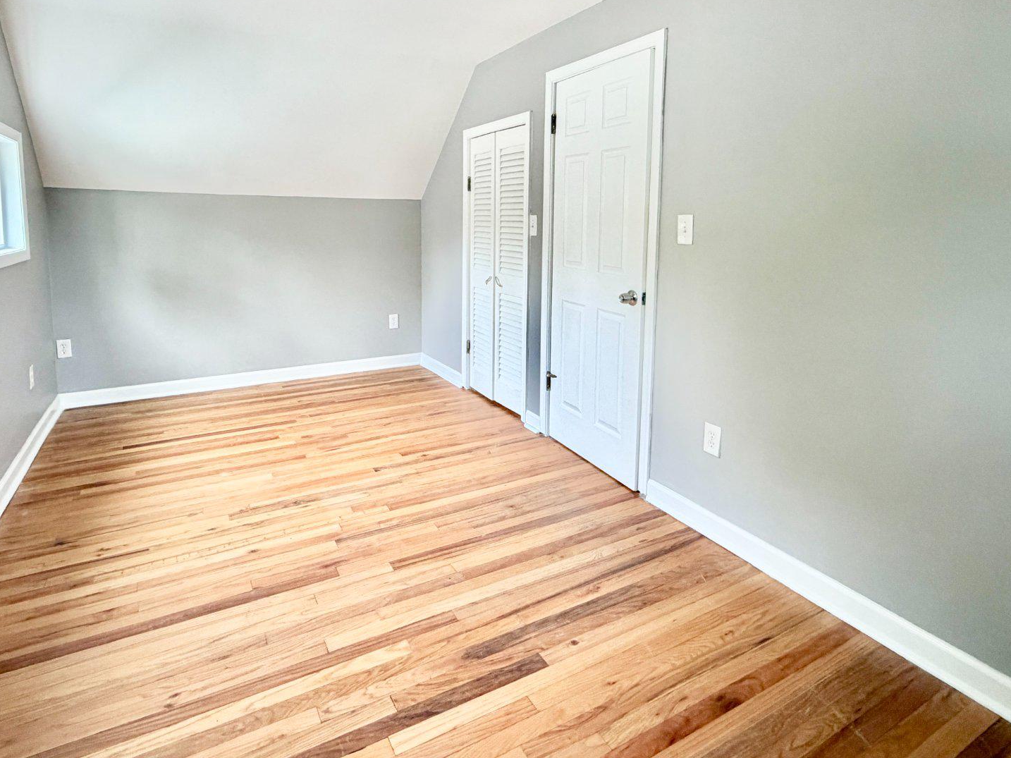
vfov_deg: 64.8
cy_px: 273
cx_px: 482
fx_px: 584
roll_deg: +0.0
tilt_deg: -6.0
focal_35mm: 20
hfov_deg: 81.7
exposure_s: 1/110
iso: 320
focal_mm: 2.22
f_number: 2.2
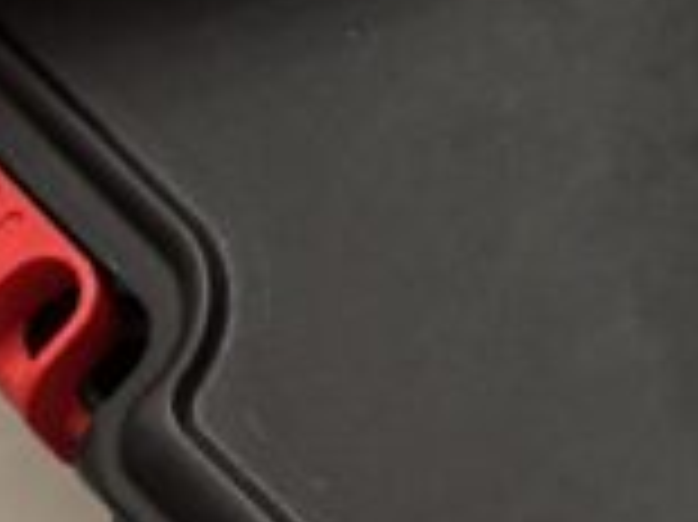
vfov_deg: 10.7
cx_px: 1531
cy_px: -234
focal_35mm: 134
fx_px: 2700
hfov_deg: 12.4
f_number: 1.6
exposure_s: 1/60
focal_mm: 5.96
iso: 400
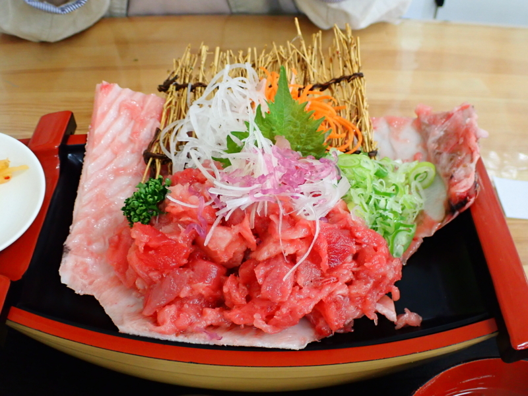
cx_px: 264
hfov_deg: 38.9
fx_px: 747
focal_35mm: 49
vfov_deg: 29.7
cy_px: 198
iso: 320
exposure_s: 1/50
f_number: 3.2
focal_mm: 8.99
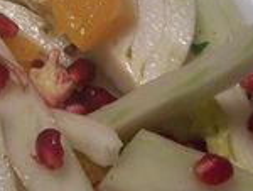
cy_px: 87
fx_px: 900
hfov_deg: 16.0
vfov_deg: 12.1
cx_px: 80
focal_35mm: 123
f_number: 3
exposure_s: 1/30
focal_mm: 6
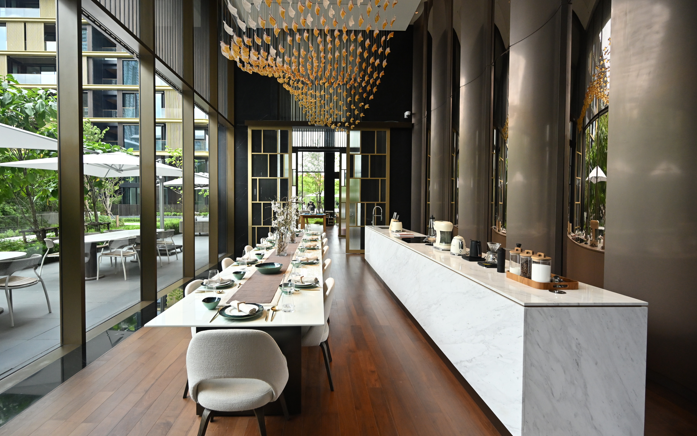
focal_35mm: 16
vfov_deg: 71.2
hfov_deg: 97.7
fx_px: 304
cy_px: 211
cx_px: 326
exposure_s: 1/2000
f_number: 4
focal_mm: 14
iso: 2000
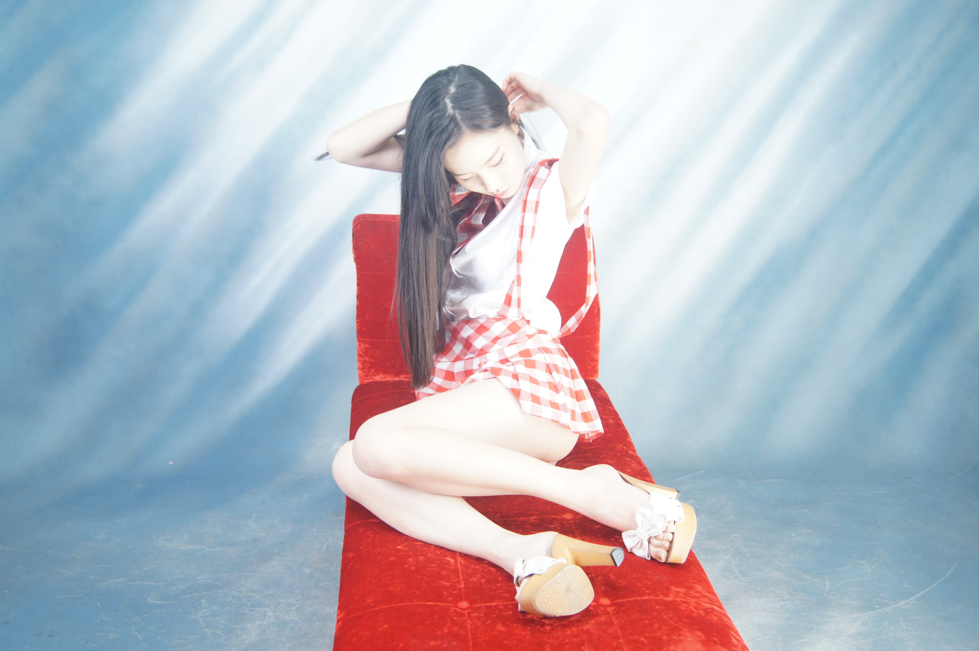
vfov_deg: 34.1
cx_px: 490
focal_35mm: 39
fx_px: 1059
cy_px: 326
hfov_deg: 49.6
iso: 800
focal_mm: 26
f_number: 4
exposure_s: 1/125
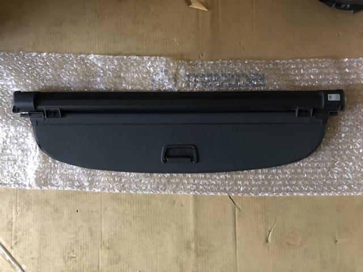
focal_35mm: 28
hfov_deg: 63.5
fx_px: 293
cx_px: 182
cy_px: 136
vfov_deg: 49.7
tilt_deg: -85.2
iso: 100
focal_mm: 4
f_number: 1.8
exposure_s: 1/4
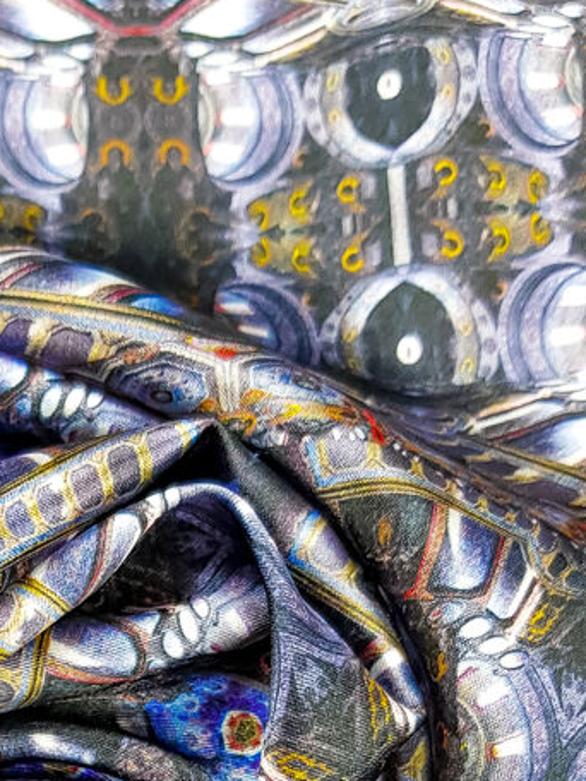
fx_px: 1715
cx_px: 29
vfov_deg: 23.2
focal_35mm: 76
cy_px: 969
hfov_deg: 19.0
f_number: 1.7
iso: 64
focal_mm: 4.3
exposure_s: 1/100
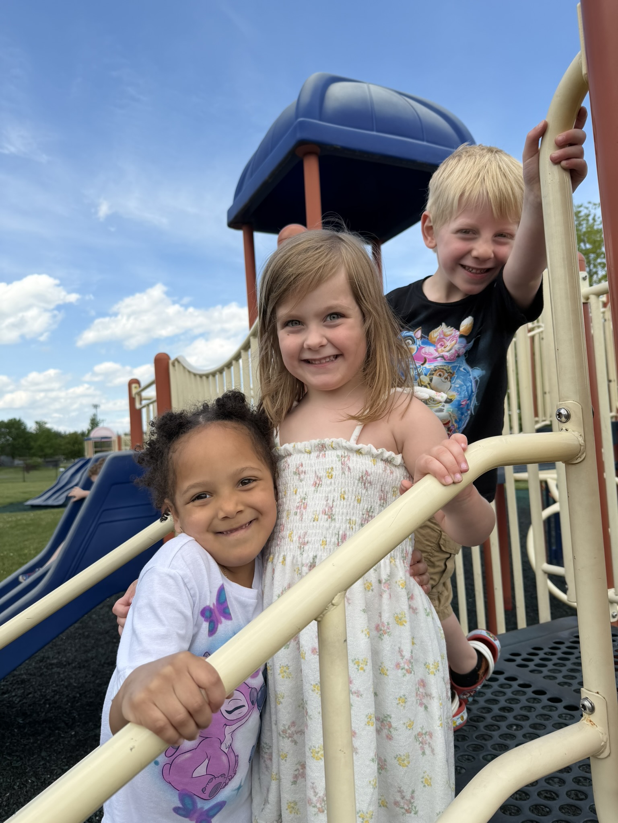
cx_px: 309
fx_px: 571
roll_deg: +3.2
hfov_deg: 56.8
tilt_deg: +2.4
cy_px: 412
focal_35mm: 24
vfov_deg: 71.6
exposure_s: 1/2703
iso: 80
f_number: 1.78
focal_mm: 6.76
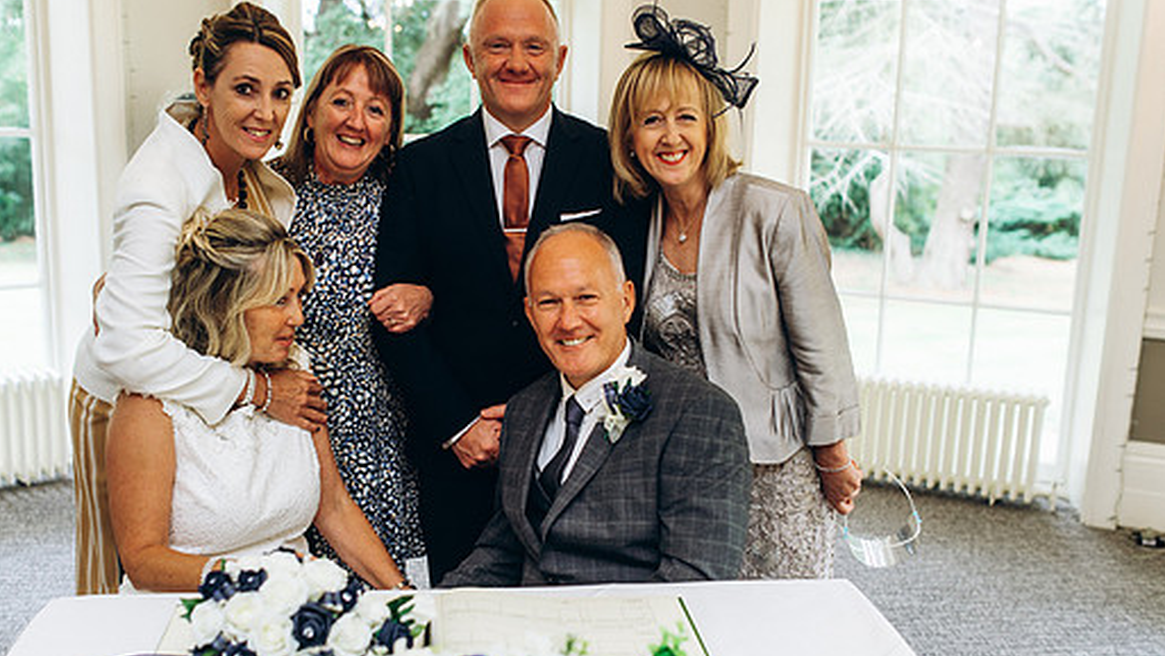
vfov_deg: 28.3
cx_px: 511
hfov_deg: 48.2
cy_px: 384
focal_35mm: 42
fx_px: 1298
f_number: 2.8
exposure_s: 1/100
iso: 160
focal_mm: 35
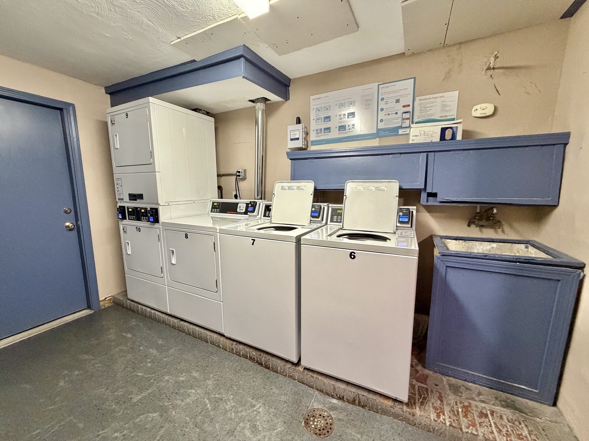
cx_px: 294
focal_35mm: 14
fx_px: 238
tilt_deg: -7.9
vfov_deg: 85.7
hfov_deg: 102.1
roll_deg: +0.4
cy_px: 220
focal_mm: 2.22
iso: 500
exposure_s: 1/60
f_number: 2.2
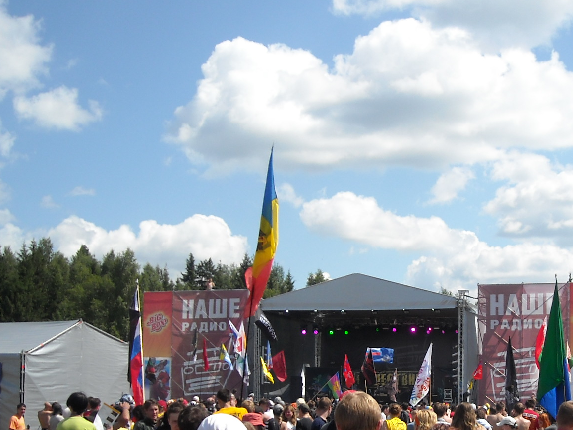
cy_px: 335
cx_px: 407
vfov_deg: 23.4
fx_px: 1026
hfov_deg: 30.8
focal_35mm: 62
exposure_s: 1/323
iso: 64
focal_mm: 5.7
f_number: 5.6
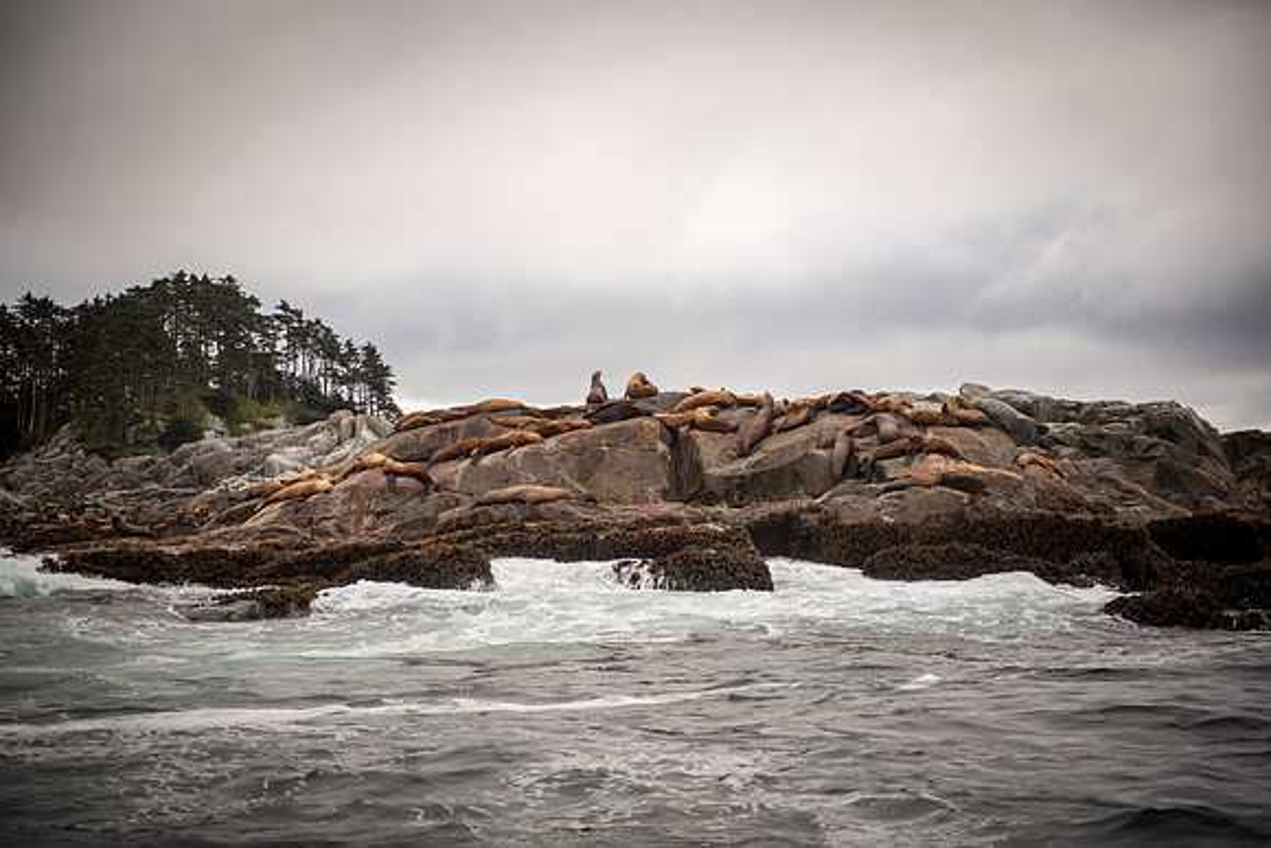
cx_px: 636
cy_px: 424
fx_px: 2472
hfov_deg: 28.8
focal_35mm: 70
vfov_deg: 19.5
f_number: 2.8
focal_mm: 70
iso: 100
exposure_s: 1/800
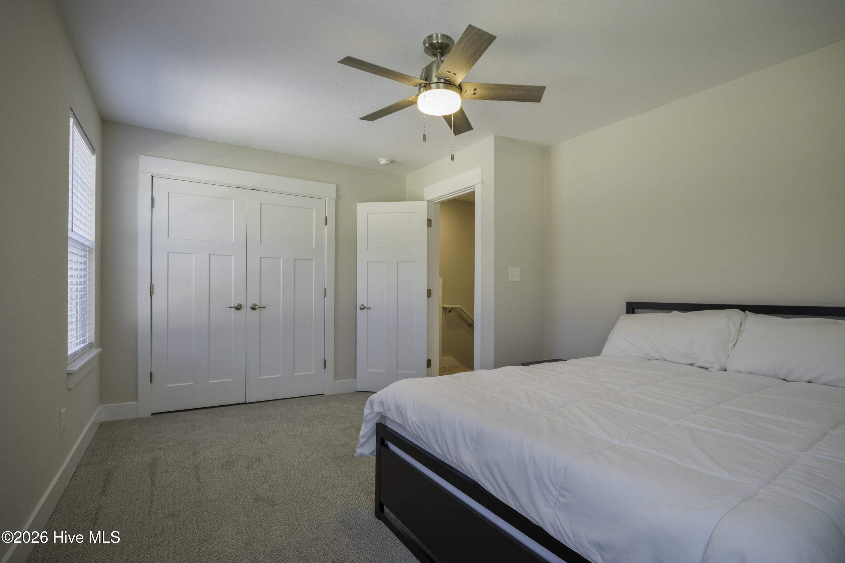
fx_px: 387
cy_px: 282
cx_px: 422
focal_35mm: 16
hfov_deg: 95.0
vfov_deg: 72.1
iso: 400
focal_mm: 11
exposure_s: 1/10
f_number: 5.6
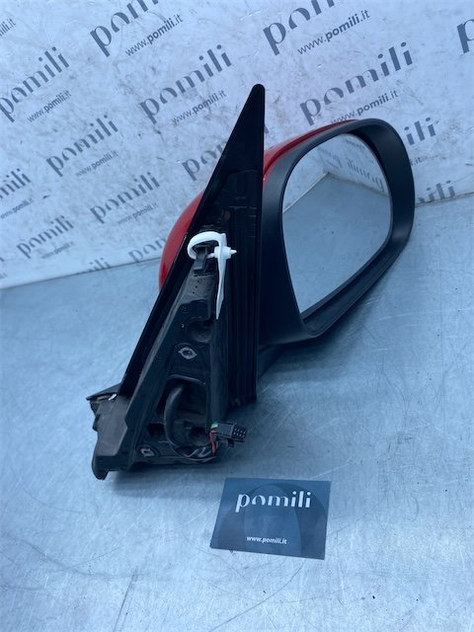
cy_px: 316
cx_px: 237
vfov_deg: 67.3
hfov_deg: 53.1
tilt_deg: -41.3
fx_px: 475
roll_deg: +28.7
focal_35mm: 26
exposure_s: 1/693
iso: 32
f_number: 1.8
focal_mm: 4.25
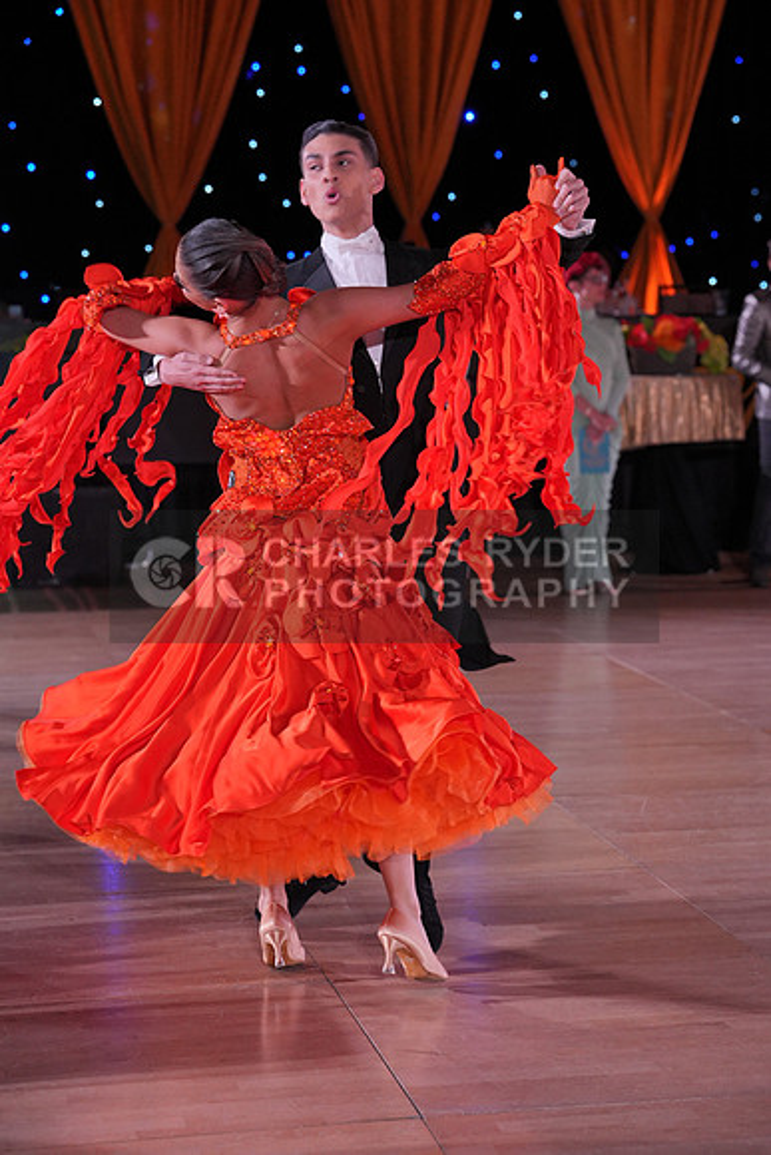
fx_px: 2632
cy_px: 578
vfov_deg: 24.8
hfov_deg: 16.7
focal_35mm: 82
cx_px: 386
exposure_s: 1/400
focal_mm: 82
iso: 1600
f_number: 4
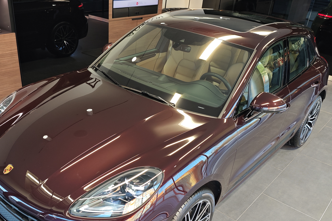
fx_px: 314
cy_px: 151
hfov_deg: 55.8
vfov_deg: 38.4
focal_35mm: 34
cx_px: 155
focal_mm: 6.55
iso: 160
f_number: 1.6
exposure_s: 1/100
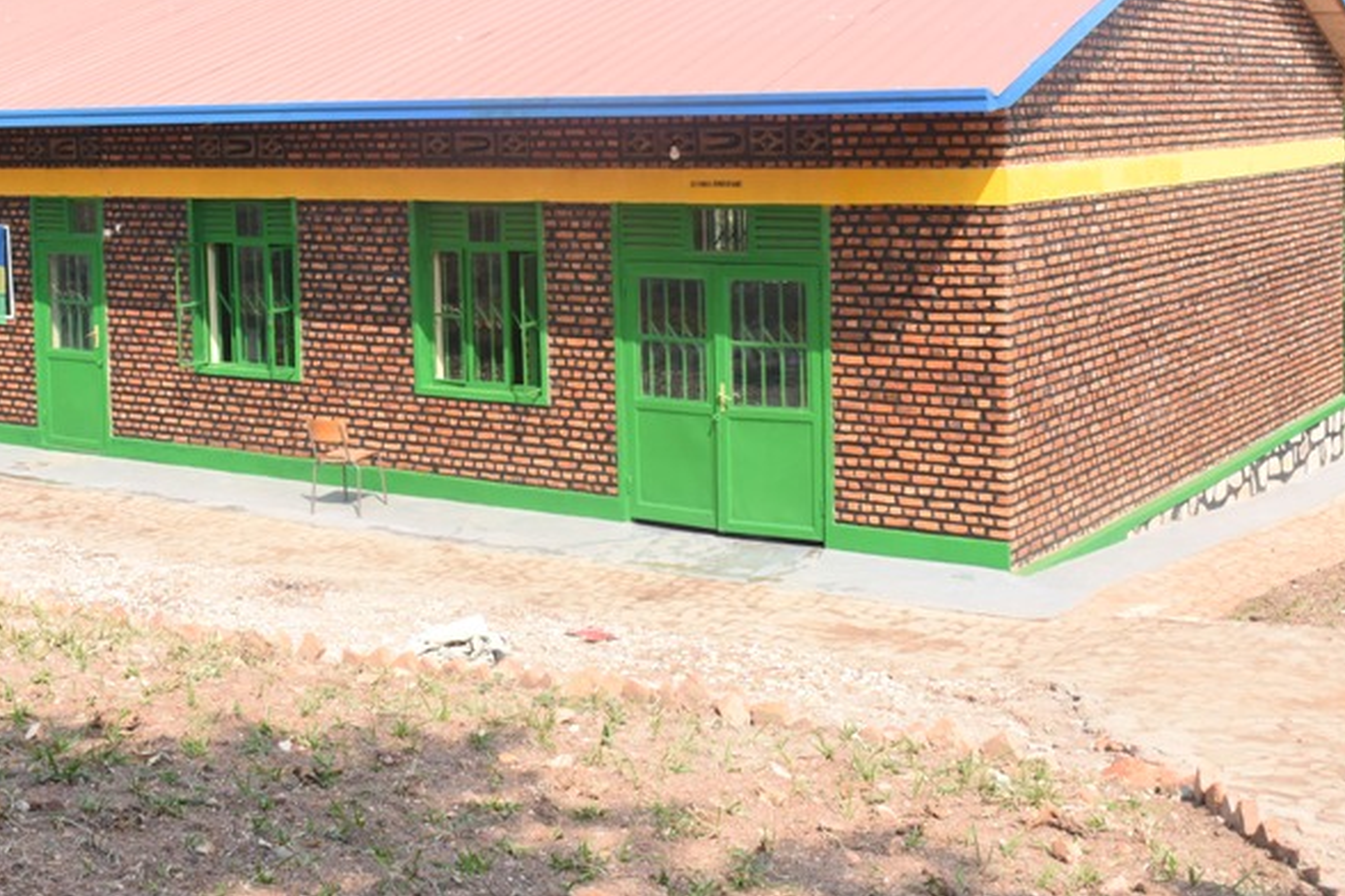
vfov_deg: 25.3
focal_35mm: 53
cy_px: 215
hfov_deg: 37.6
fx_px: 1971
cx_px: 602
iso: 800
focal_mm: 23
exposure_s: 1/1000
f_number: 7.1
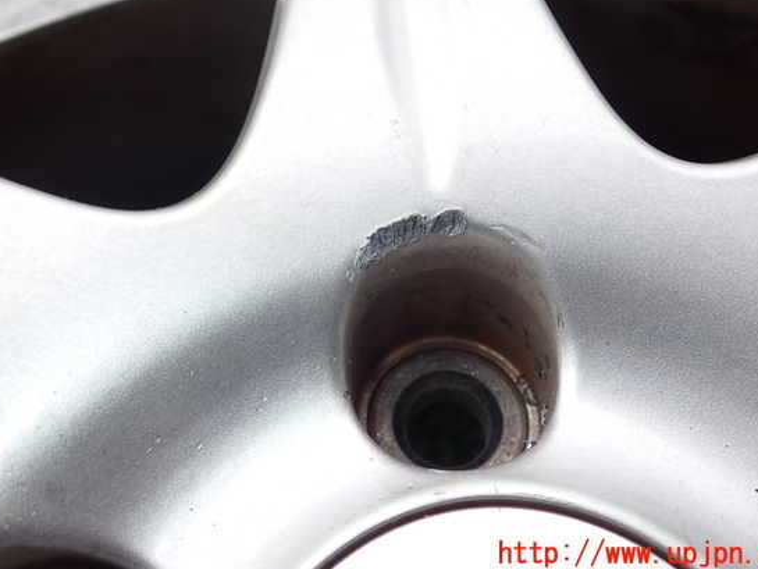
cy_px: 259
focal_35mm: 33
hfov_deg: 55.3
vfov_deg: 42.9
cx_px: 395
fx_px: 723
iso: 100
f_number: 6.3
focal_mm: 5.4
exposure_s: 1/100
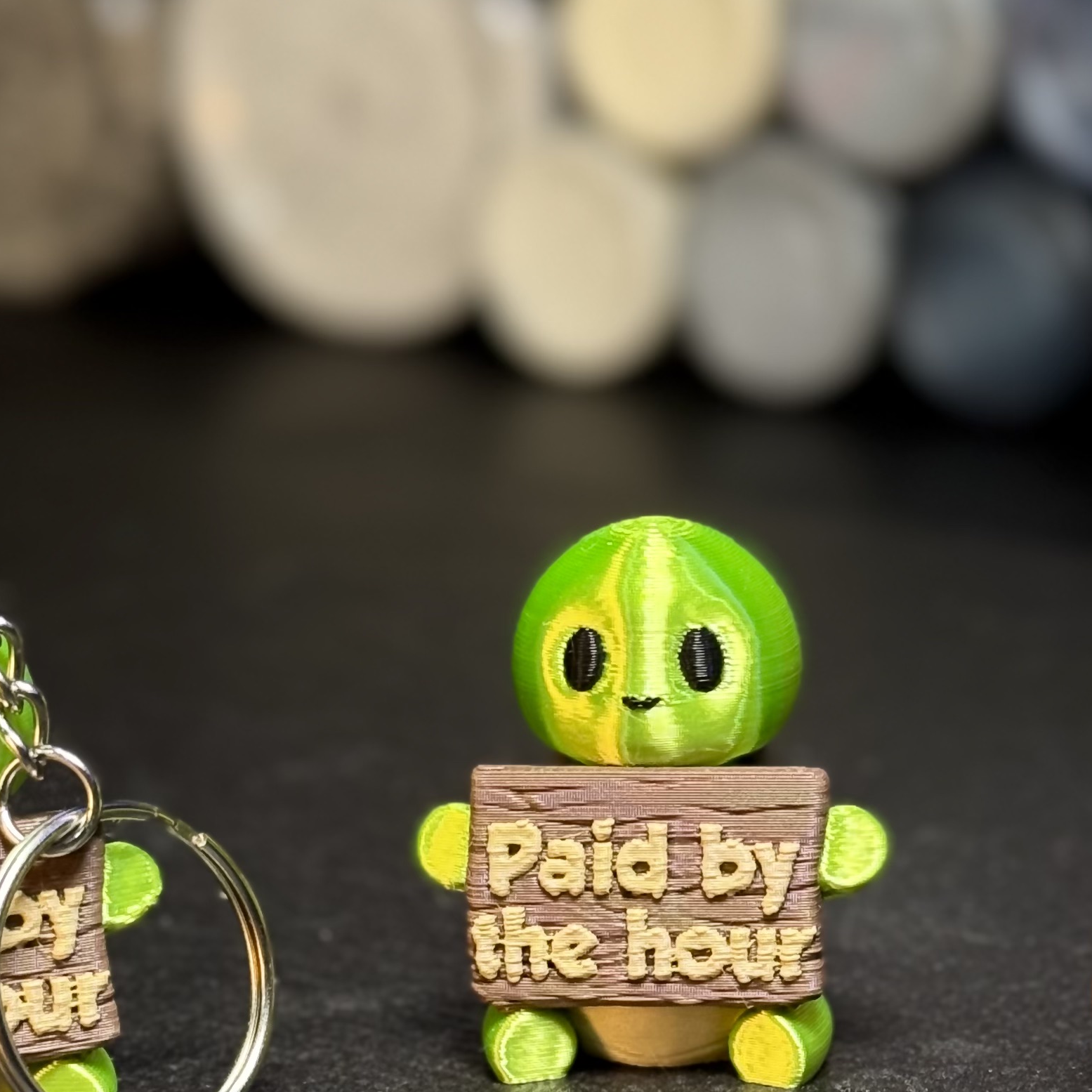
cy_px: 905
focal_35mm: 110
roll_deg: +0.8
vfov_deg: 15.7
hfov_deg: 15.8
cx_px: 638
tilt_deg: -17.7
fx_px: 3926
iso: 100
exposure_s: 1/67
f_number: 1.78
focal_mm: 6.76
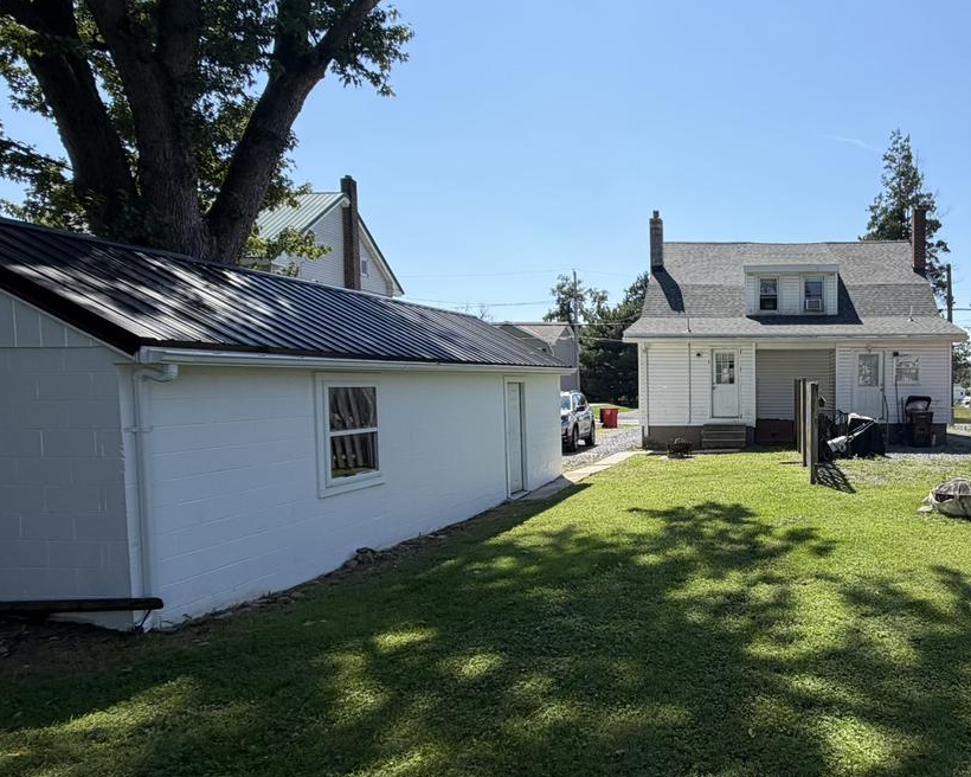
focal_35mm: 24
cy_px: 428
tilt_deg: -1.6
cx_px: 779
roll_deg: +0.9
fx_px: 690
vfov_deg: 58.7
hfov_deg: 64.0
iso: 25
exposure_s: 1/770
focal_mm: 2.22
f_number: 2.2
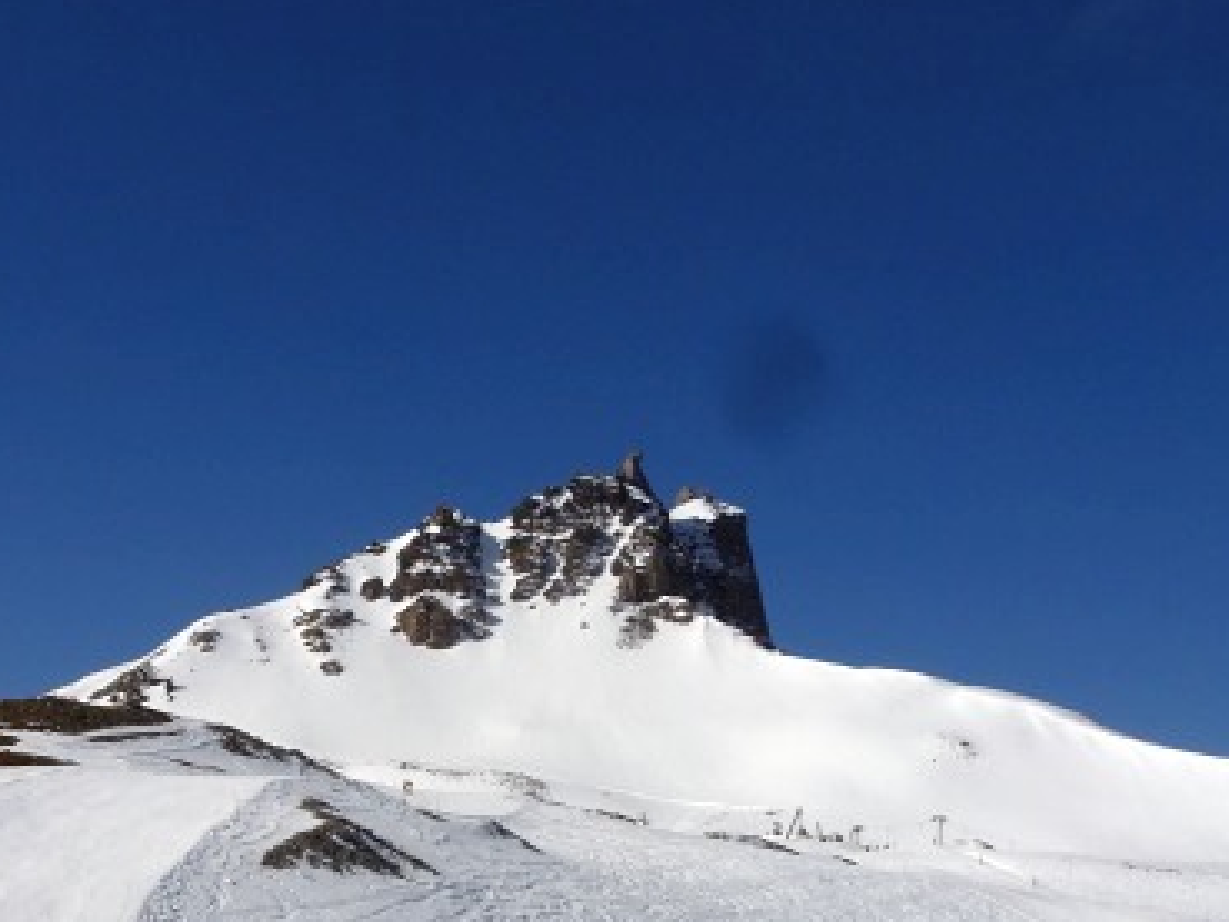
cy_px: 979
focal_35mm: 52
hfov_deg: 36.7
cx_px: 490
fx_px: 1847
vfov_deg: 26.2
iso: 80
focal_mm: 4.1
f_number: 4.5
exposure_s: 1/2000
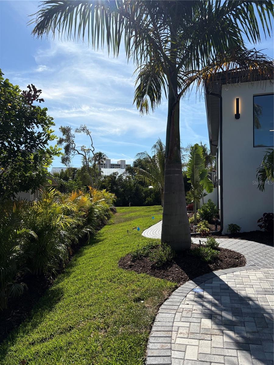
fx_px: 274
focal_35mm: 26
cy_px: 182
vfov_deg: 67.3
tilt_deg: +1.8
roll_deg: -0.2
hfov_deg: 53.1
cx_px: 137
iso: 50
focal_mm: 5.96
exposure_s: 1/6993
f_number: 1.6
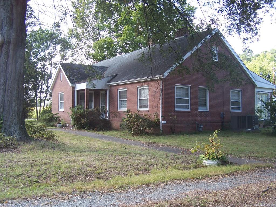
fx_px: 303
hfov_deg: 49.0
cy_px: 104
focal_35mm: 38
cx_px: 138
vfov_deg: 37.7
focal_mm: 6.3
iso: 80
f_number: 2.8
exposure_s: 1/125
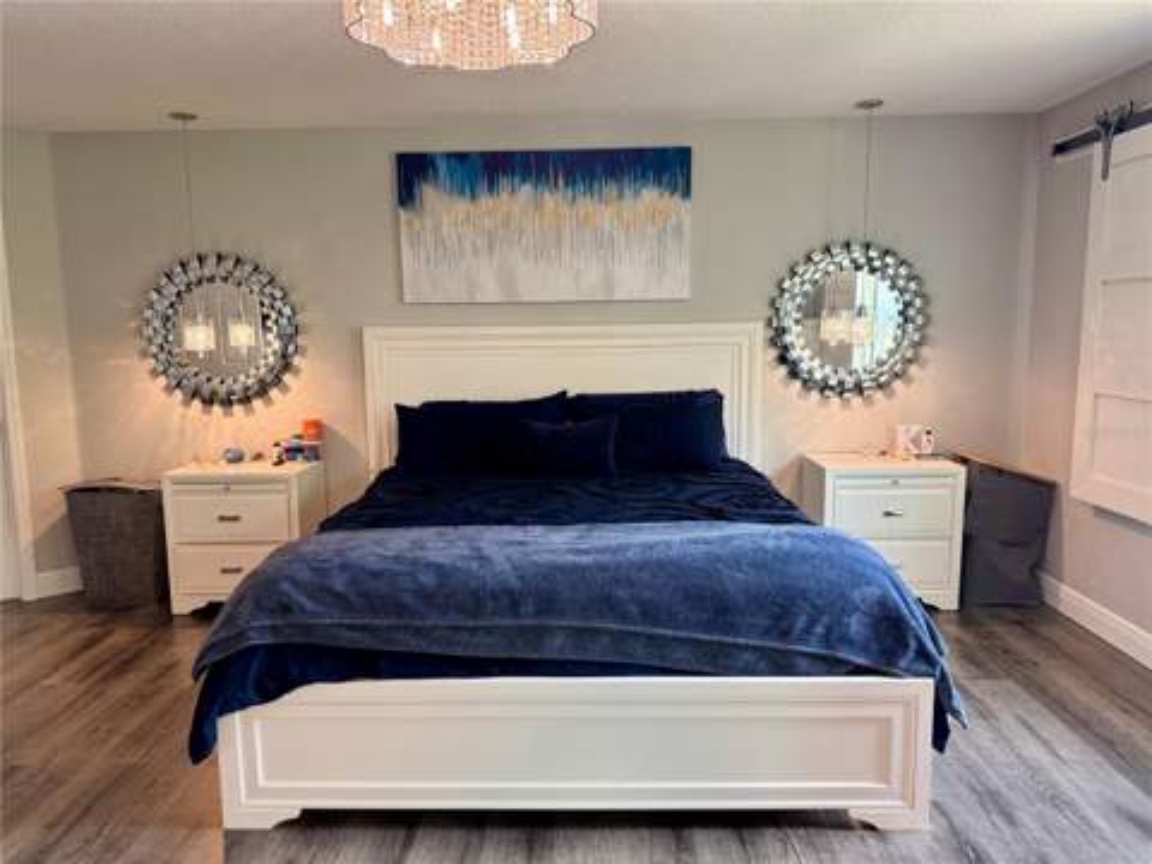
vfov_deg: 56.8
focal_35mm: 24
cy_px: 432
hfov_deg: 71.6
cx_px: 576
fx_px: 799
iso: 200
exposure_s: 1/60
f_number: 1.78
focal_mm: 6.76
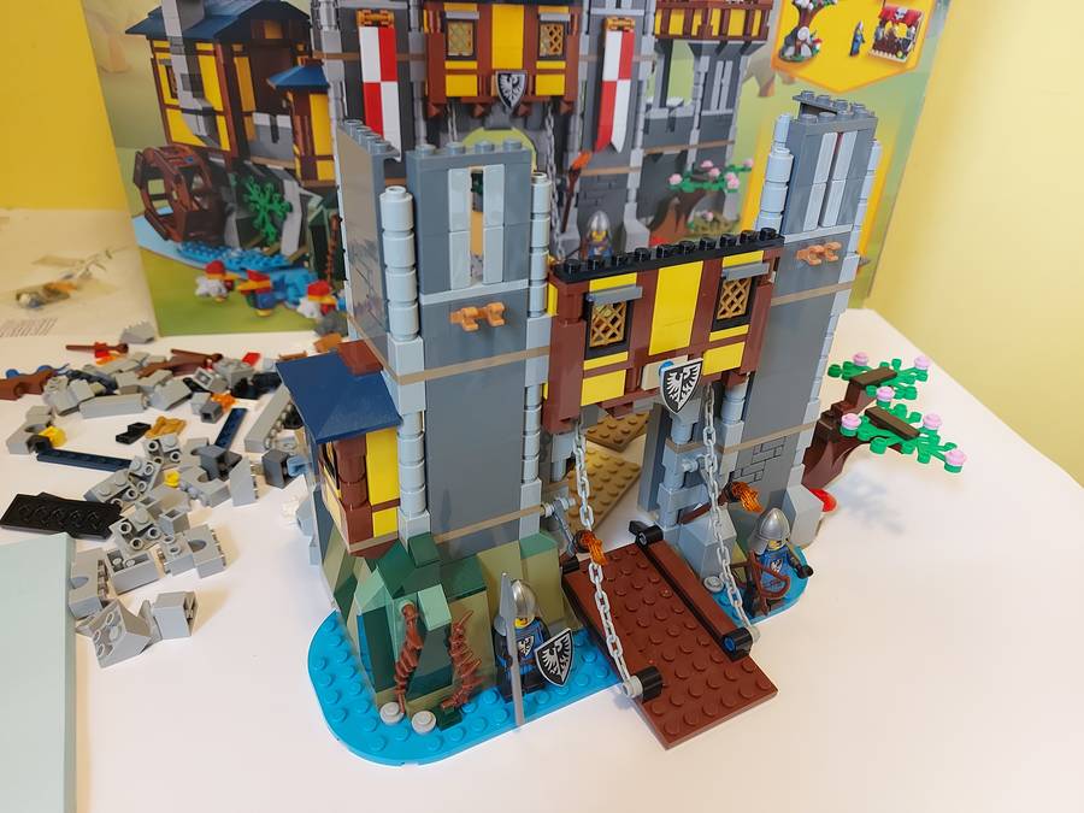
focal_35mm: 24
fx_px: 752
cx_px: 542
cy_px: 406
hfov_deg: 71.6
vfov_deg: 56.8
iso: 250
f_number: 1.8
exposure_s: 1/50
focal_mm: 5.23
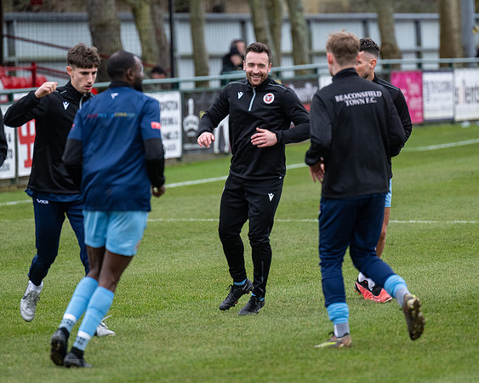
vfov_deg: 4.2
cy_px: 168
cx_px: 259
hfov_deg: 5.3
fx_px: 5194
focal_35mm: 367
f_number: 4
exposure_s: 1/1250
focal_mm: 280
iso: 1000
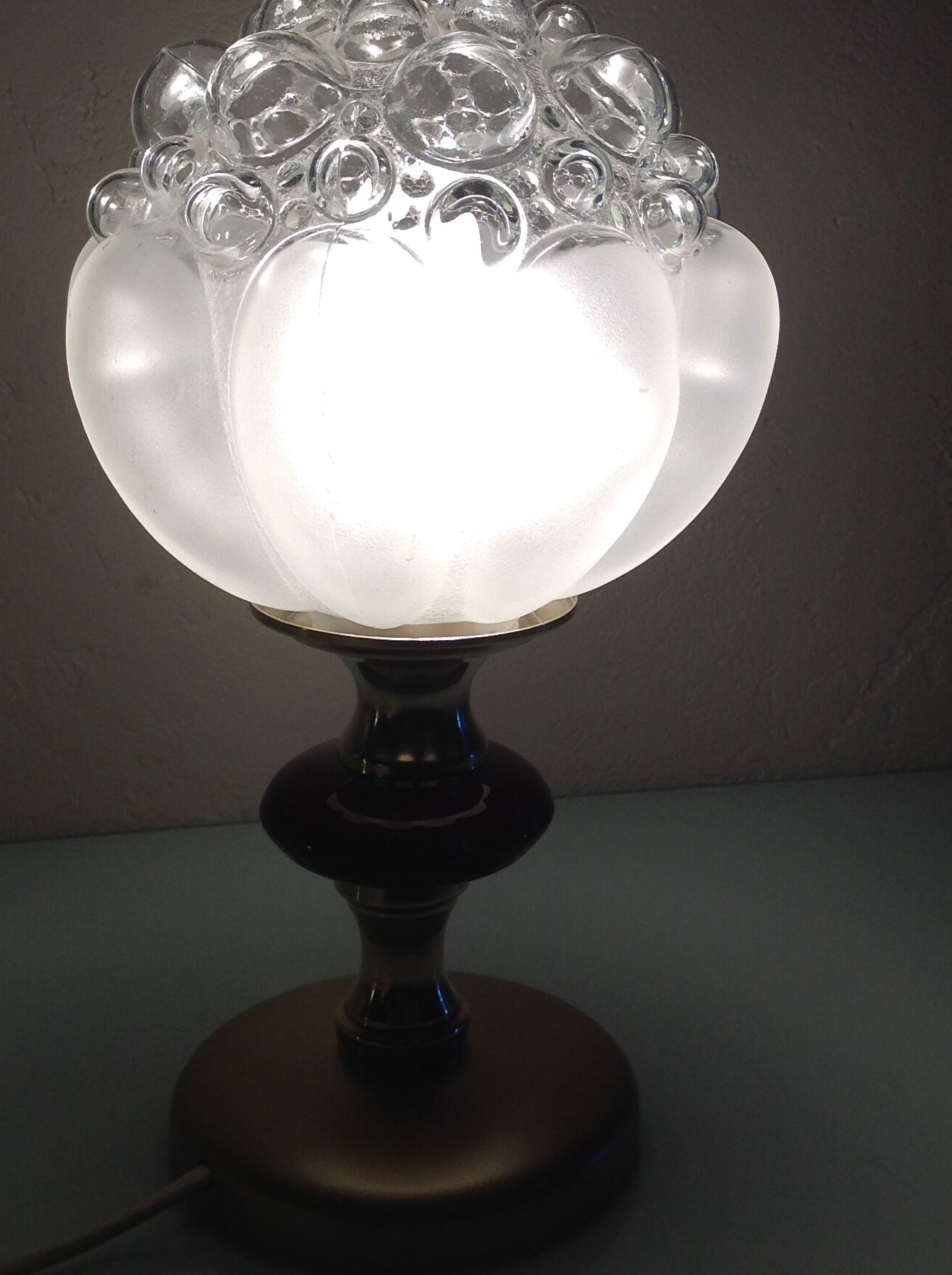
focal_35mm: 52
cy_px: 471
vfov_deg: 36.6
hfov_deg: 28.0
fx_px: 1912
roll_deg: +1.3
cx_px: 495
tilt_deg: -10.7
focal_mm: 4.28
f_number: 2.4
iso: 64
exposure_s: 1/100
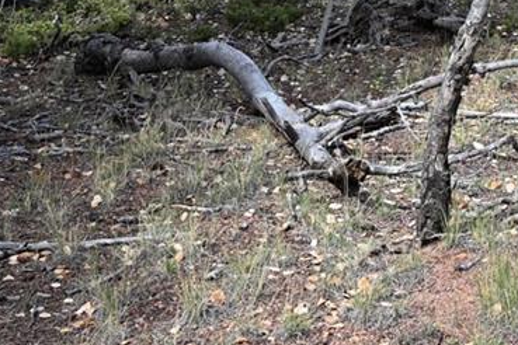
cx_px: 435
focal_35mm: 123
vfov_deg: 10.7
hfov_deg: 16.5
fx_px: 1770
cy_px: -199
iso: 100
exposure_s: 1/250
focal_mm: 28
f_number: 6.3
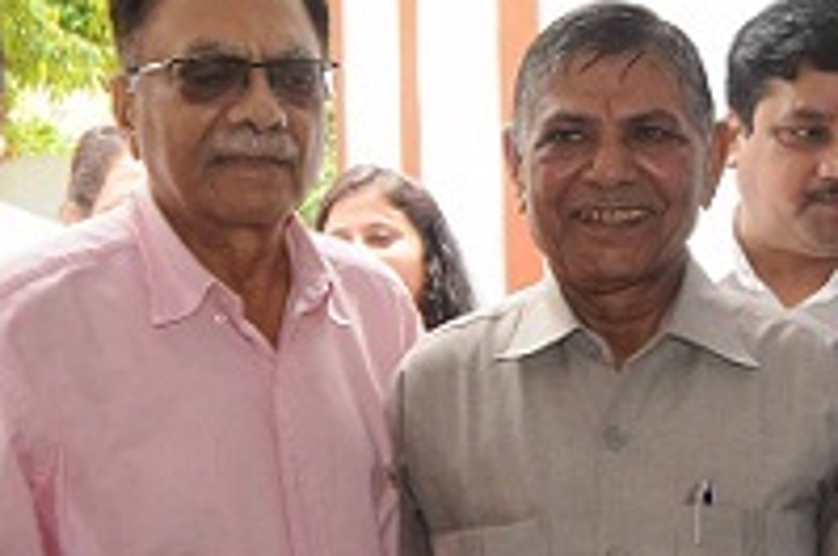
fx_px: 1627
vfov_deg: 19.4
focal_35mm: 70
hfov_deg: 28.6
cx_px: 579
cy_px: 343
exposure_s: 1/200
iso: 200
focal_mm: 12
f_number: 4
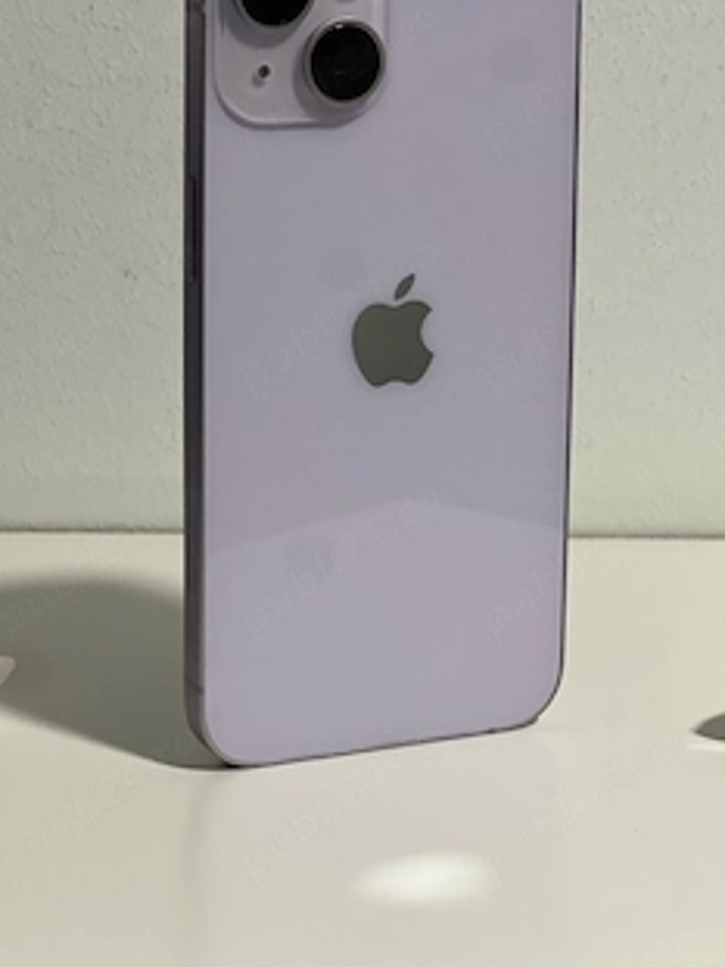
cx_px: 401
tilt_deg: -8.1
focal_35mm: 99
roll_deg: -0.6
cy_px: 354
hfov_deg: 14.9
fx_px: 2767
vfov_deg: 19.8
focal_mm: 9
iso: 200
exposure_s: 1/33
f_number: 2.8
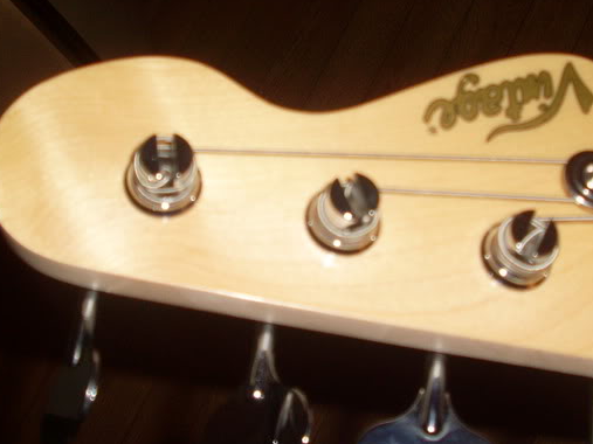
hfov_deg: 32.0
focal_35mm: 60
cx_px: 377
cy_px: 185
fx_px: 1028
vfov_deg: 24.4
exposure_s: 1/45
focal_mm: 6.3
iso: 100
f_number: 3
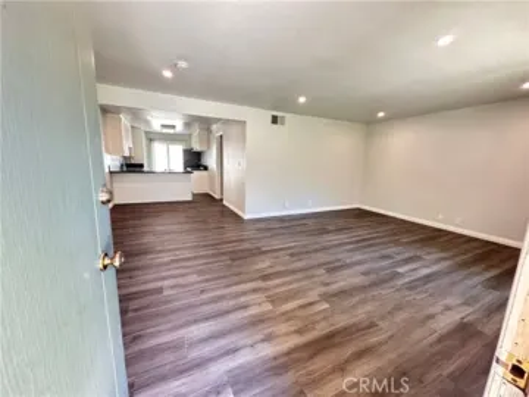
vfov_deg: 85.7
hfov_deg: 102.1
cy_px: 198
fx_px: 214
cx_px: 264
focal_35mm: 14
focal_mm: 2.22
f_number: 2.2
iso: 250
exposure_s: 1/60
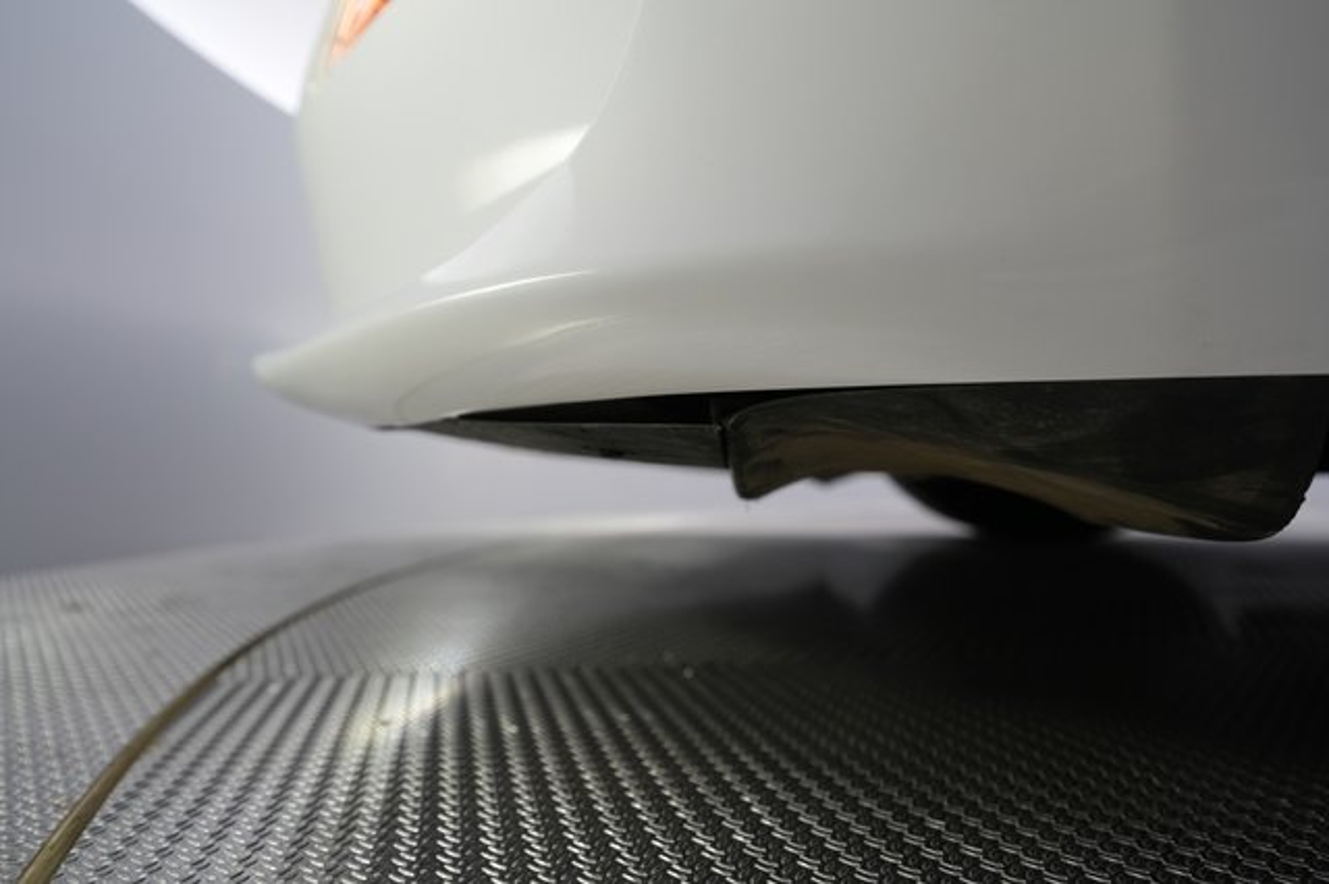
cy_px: 442
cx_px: 664
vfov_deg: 46.4
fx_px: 1033
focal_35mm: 28
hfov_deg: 65.5
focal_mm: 28
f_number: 4.5
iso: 800
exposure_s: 1/100
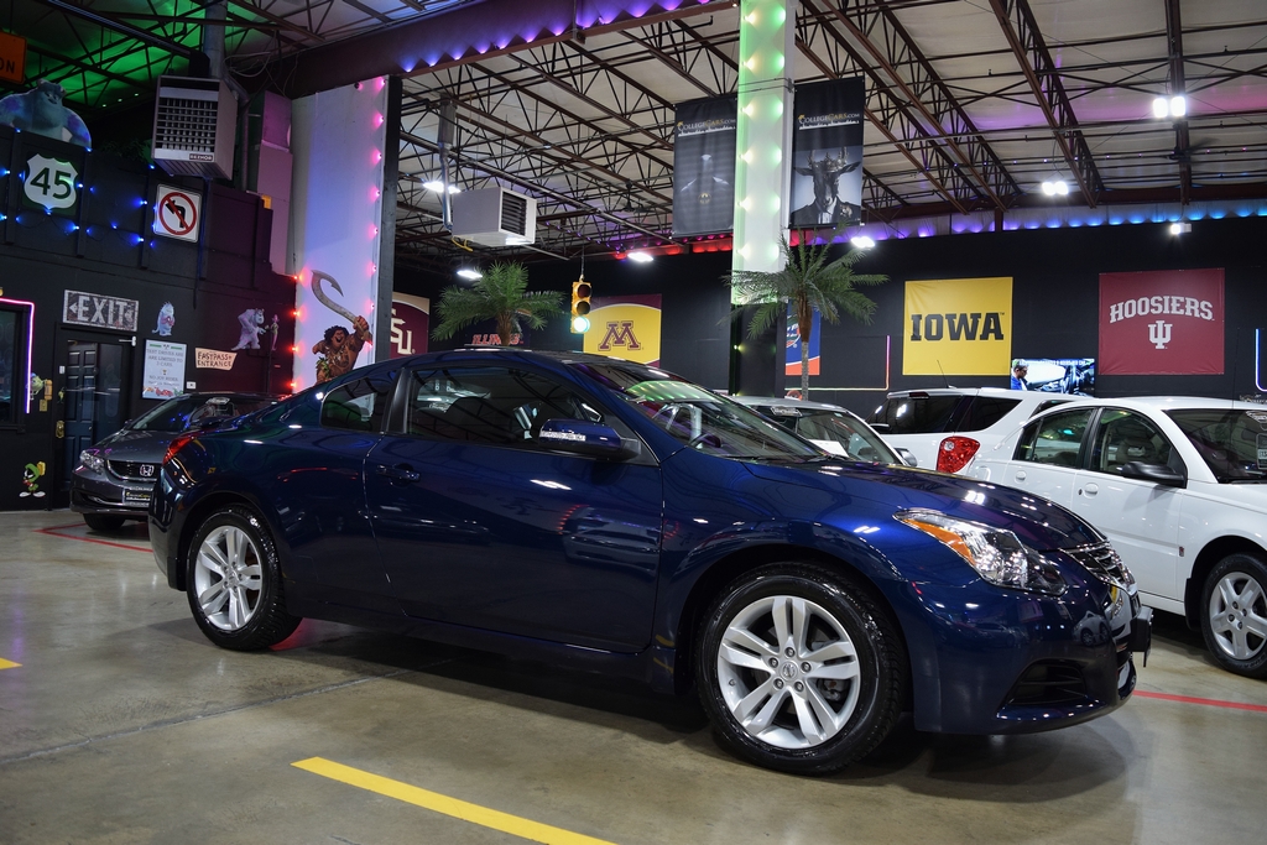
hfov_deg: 67.4
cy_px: 422
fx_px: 950
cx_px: 634
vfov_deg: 47.9
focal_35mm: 27
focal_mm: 18
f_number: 3.5
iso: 800
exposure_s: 1/60
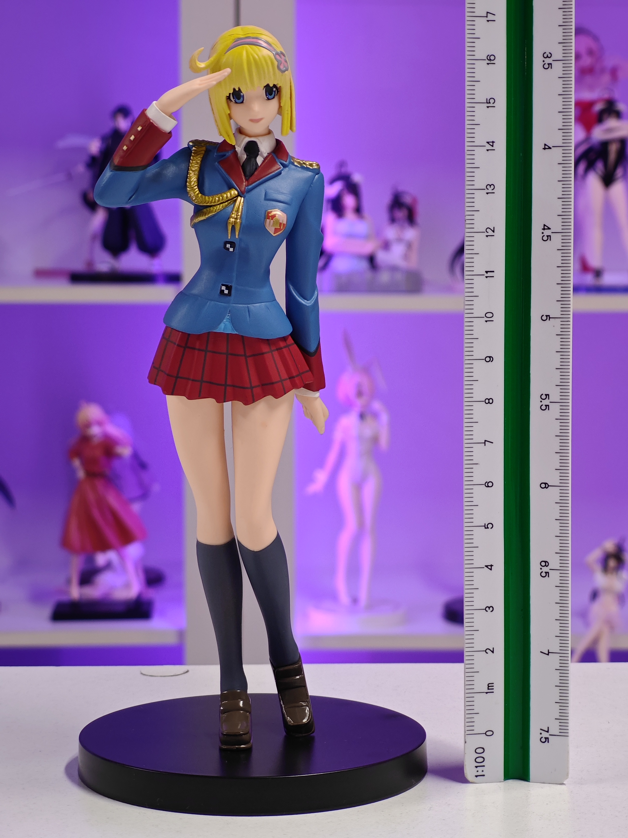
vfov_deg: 24.4
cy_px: 419
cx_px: 314
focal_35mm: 80
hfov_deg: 18.4
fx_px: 1935
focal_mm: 7.48
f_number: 2.4
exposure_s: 1/21
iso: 400
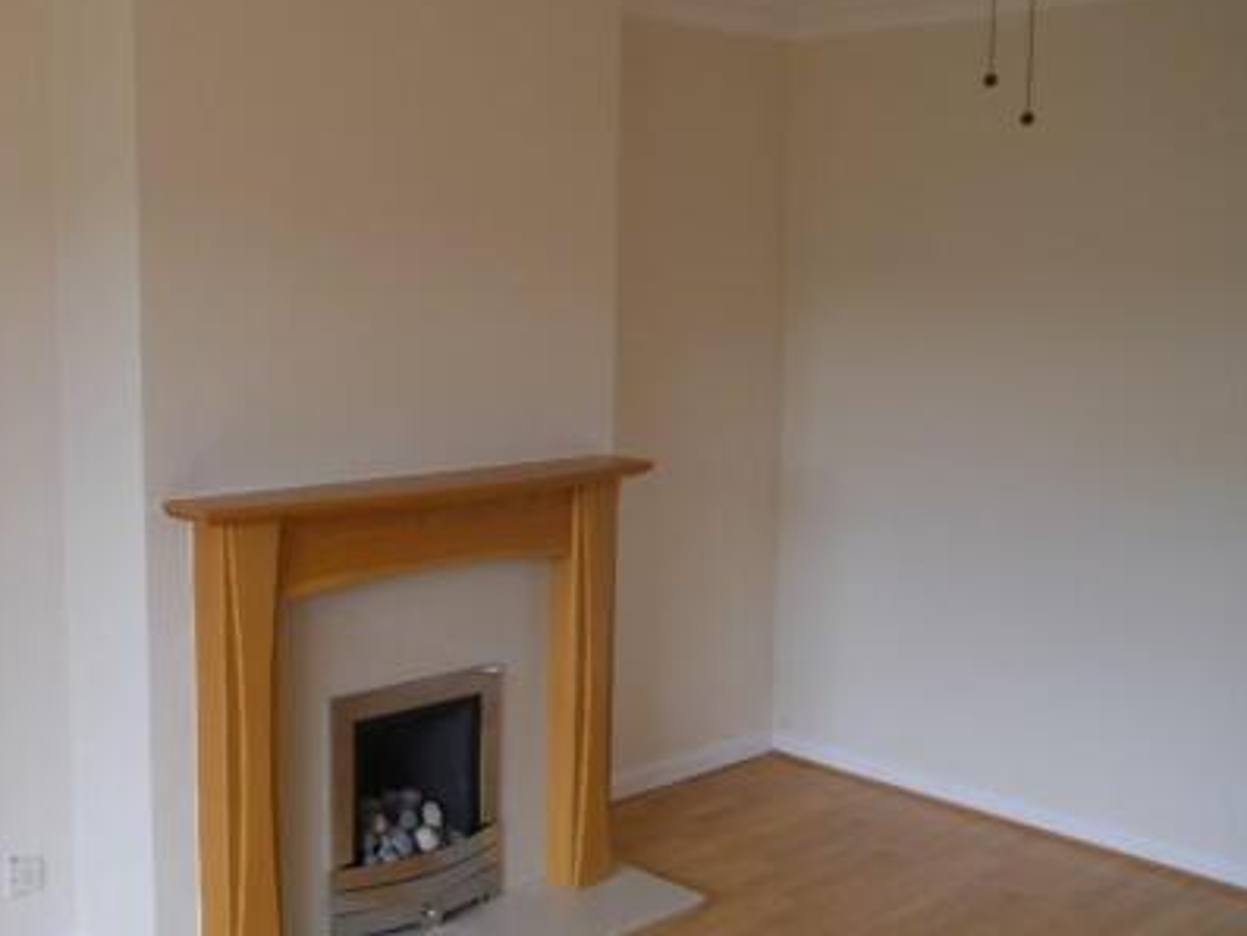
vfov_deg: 32.9
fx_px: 1586
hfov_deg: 42.1
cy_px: 466
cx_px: 380
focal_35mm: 44
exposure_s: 1/125
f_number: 4
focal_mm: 15
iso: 160
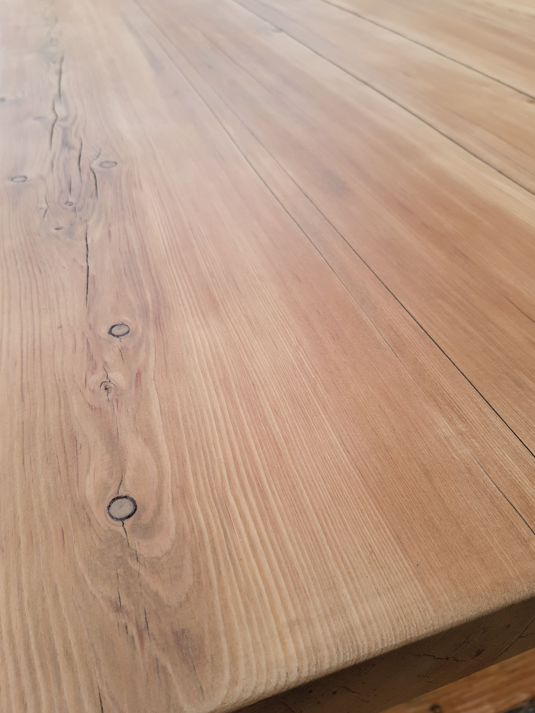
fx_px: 556
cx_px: 269
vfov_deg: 65.3
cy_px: 343
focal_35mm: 27
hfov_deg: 51.4
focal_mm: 3.92
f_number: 1.7
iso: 40
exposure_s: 1/597
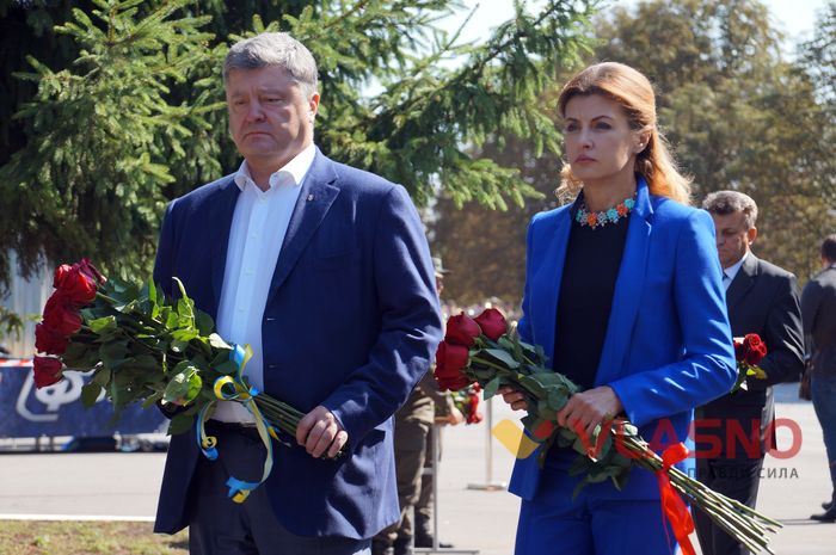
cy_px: 278
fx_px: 2957
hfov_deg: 16.1
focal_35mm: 128
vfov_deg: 10.7
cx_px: 418
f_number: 5.6
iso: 100
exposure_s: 1/200
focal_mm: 85
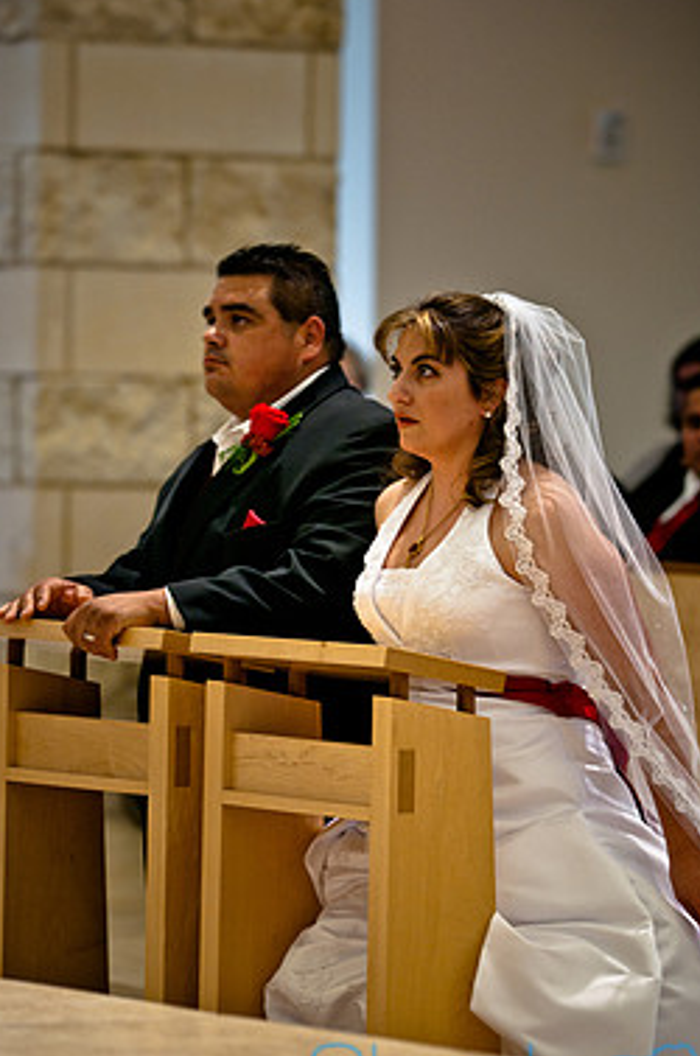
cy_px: 588
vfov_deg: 9.6
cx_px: 332
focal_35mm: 215
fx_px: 6294
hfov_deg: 6.4
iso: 400
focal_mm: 120
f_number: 2.8
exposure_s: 1/100
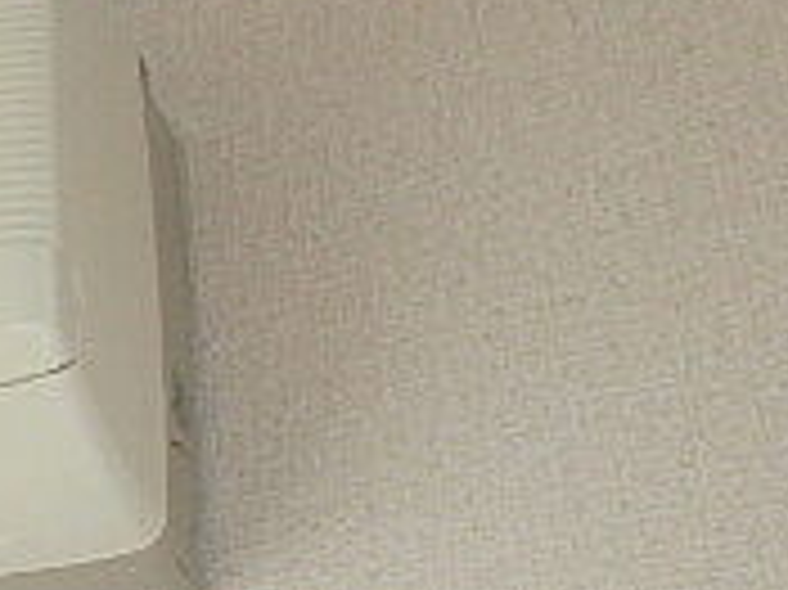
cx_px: -477
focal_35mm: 77
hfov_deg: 20.6
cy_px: 585
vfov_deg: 18.6
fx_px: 1752
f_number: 3.5
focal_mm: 3.7
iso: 200
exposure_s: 1/60
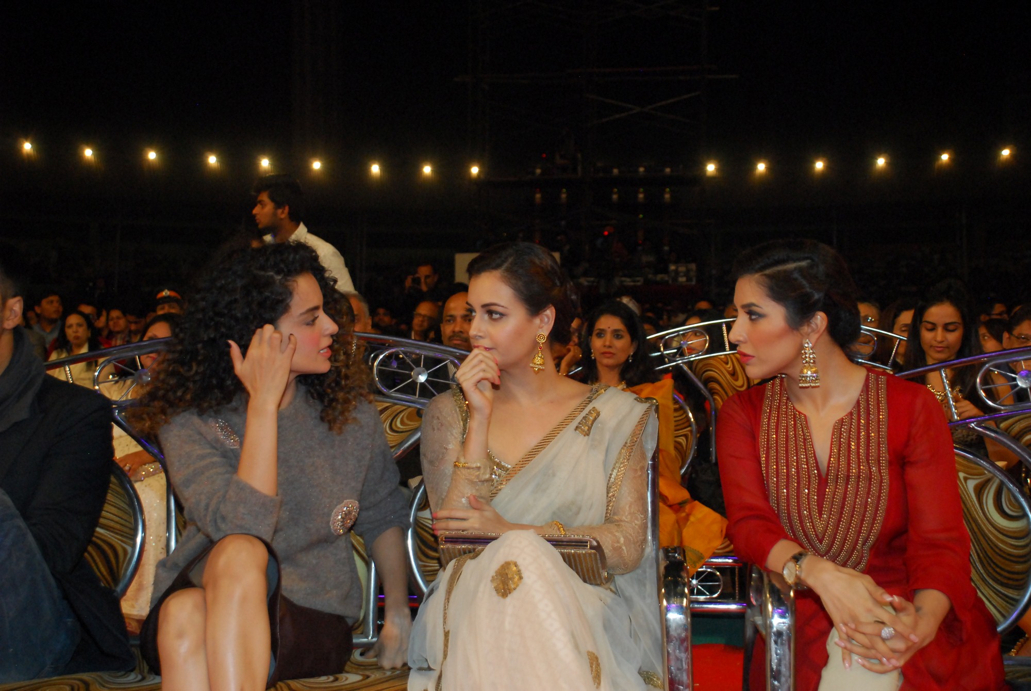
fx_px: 1720
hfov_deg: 33.4
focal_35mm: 60
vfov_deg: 22.7
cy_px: 346
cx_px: 516
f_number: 4.5
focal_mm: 40
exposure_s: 1/125
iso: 1000
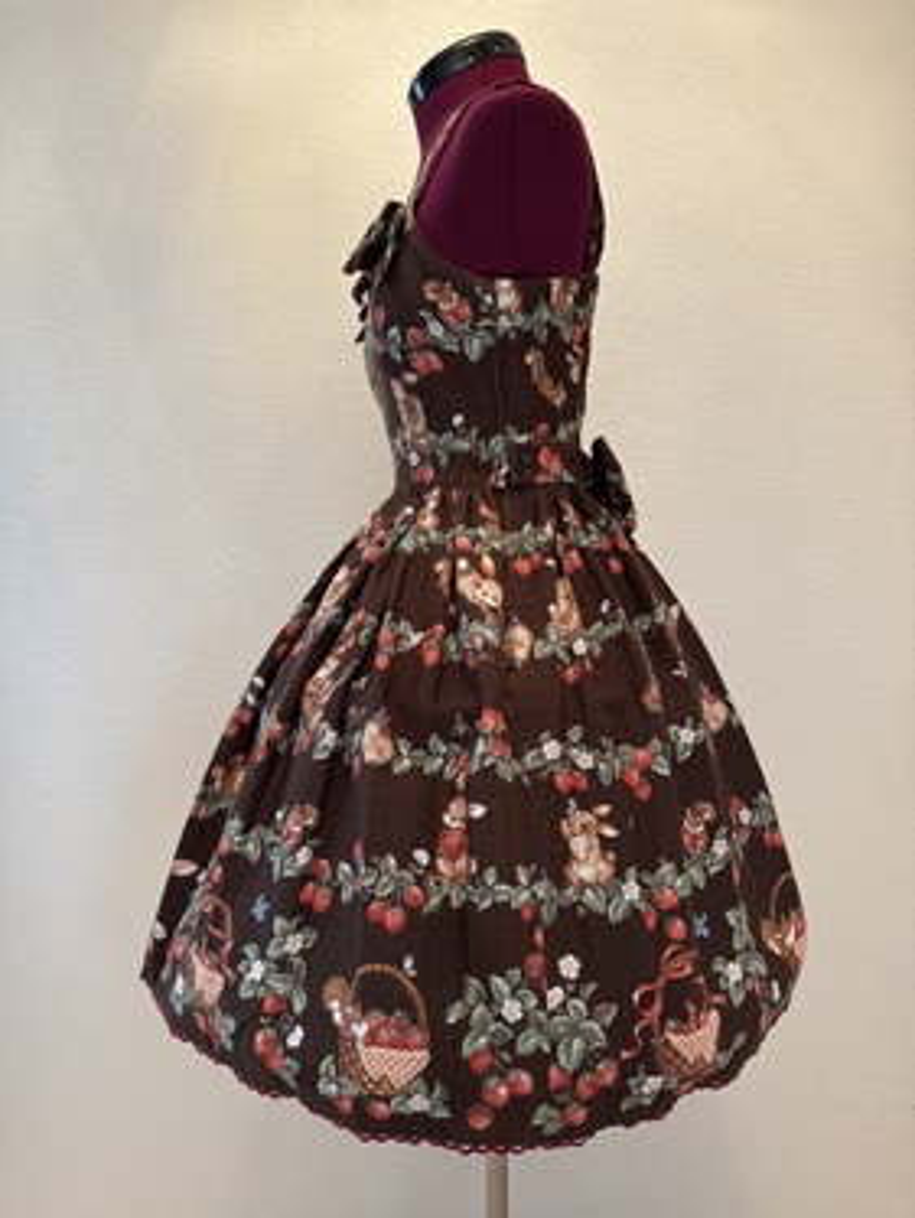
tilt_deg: -5.6
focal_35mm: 24
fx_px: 845
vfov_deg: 71.6
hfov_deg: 56.9
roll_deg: -0.8
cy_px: 609
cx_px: 458
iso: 500
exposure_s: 1/60
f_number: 1.78
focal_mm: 6.76
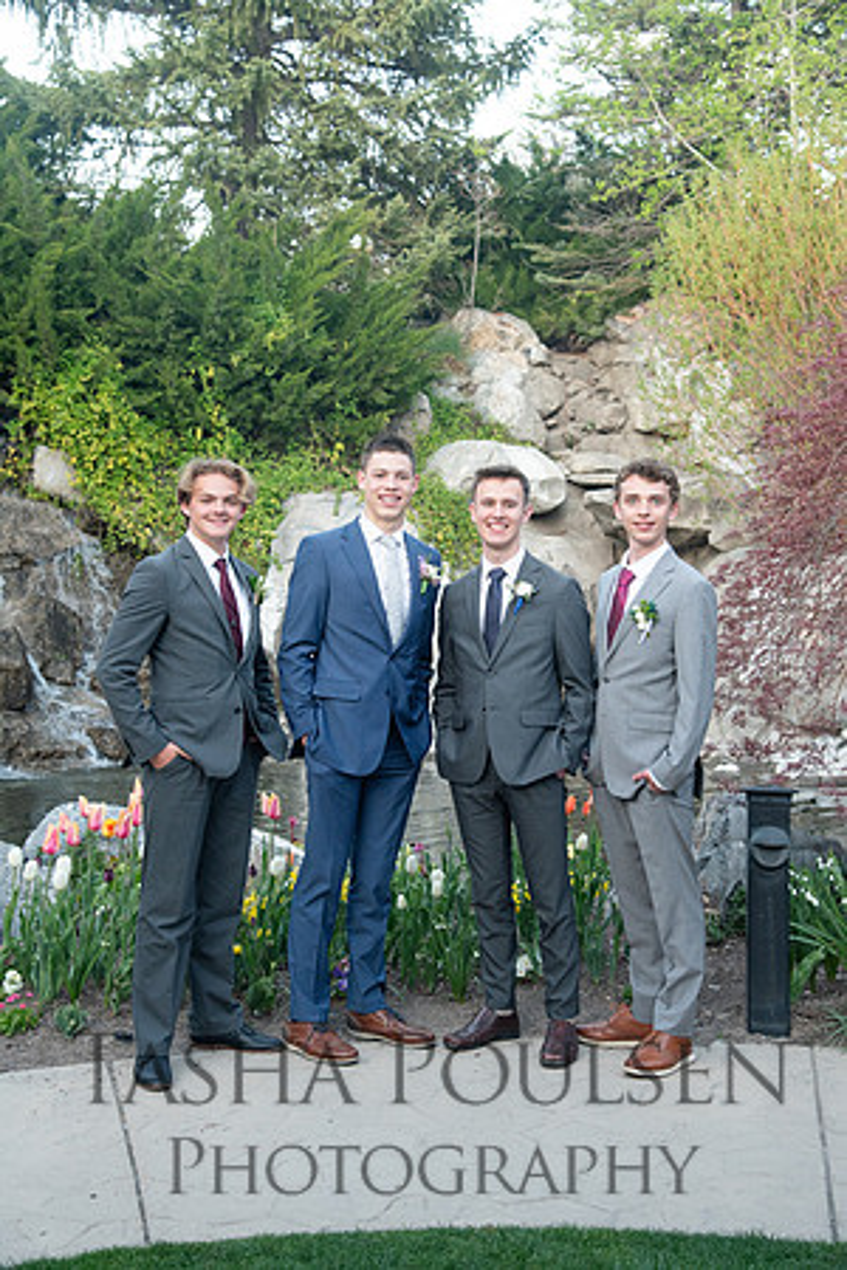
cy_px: 635
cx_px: 424
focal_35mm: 52
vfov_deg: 38.2
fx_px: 1835
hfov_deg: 26.0
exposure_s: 1/125
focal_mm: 52
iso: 800
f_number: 5.6
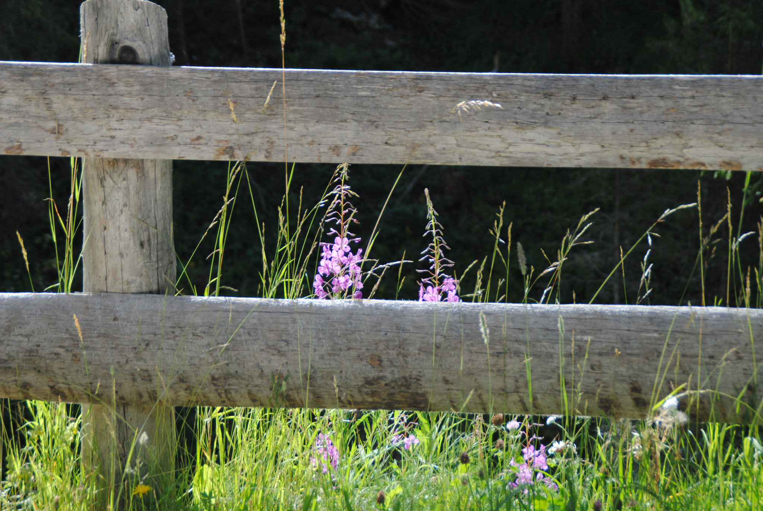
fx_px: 2387
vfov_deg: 12.2
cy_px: 256
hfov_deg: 18.2
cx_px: 382
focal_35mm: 112
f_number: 5.6
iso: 320
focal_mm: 75
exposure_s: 1/500
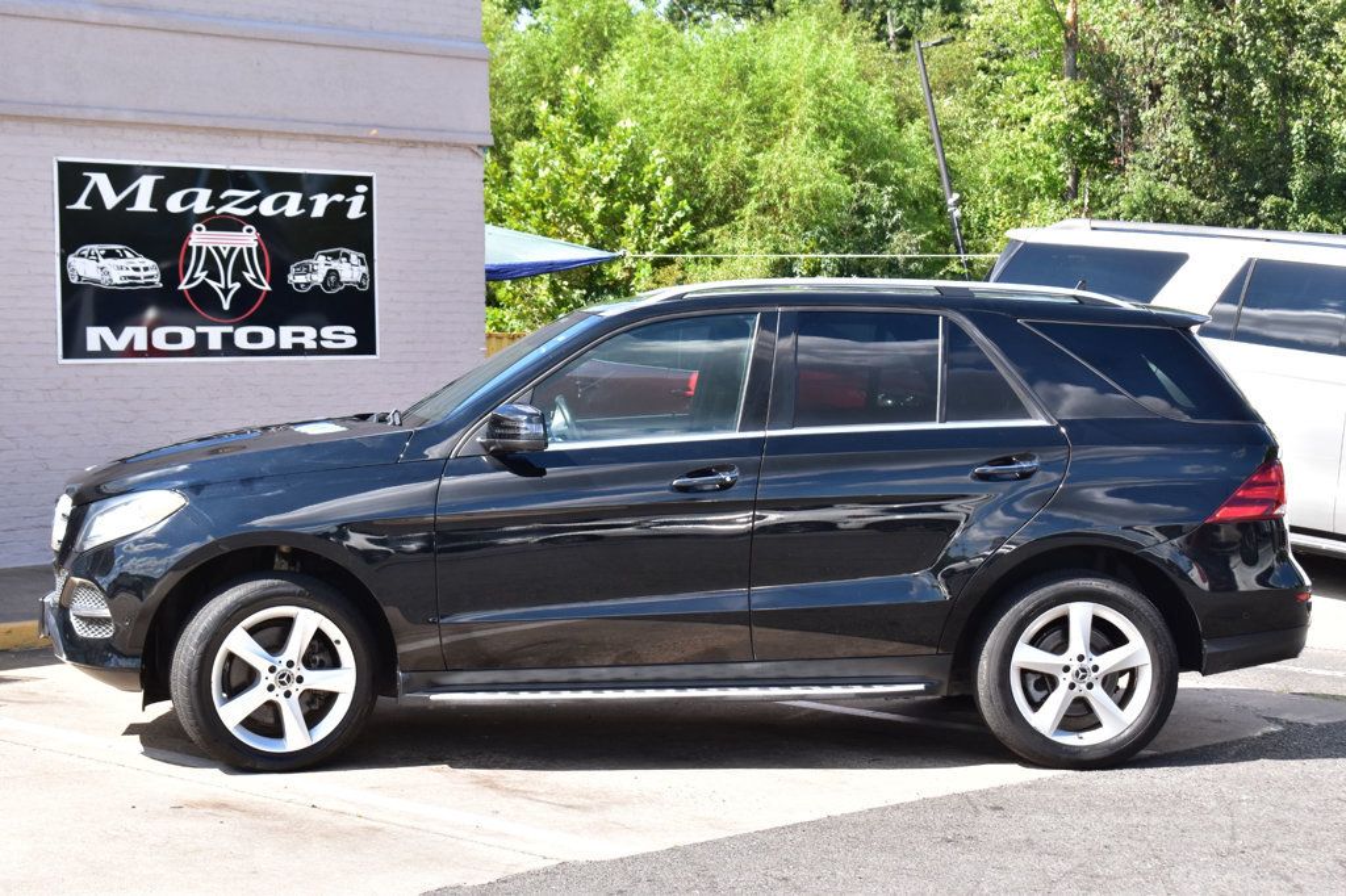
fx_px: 2691
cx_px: 673
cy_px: 448
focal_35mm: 72
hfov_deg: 28.1
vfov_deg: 18.9
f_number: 10
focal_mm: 48
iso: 400
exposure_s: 1/250
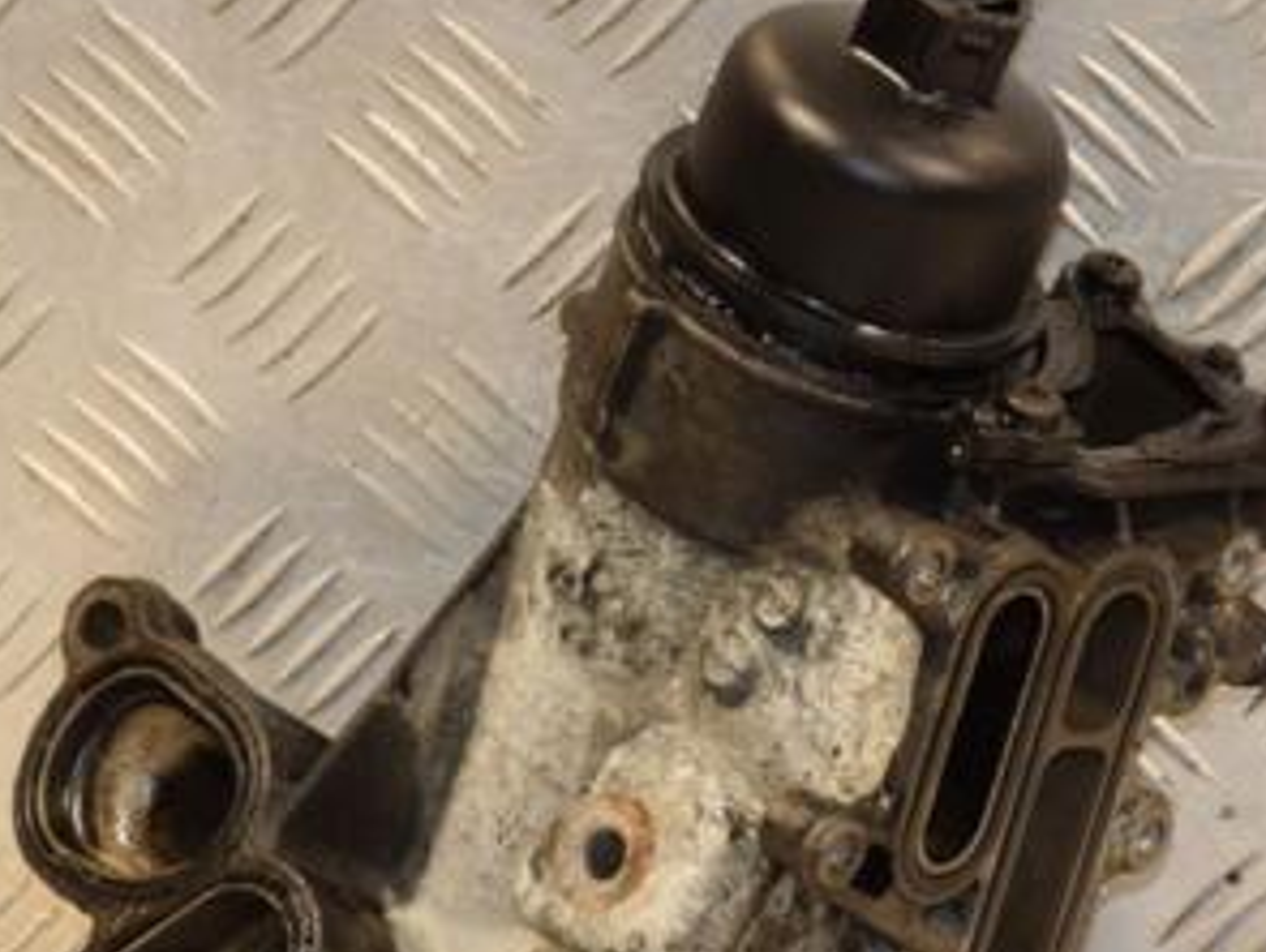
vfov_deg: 6.0
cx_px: 648
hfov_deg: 7.9
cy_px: 673
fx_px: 9117
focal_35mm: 249
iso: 800
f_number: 5.6
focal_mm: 85
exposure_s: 1/160
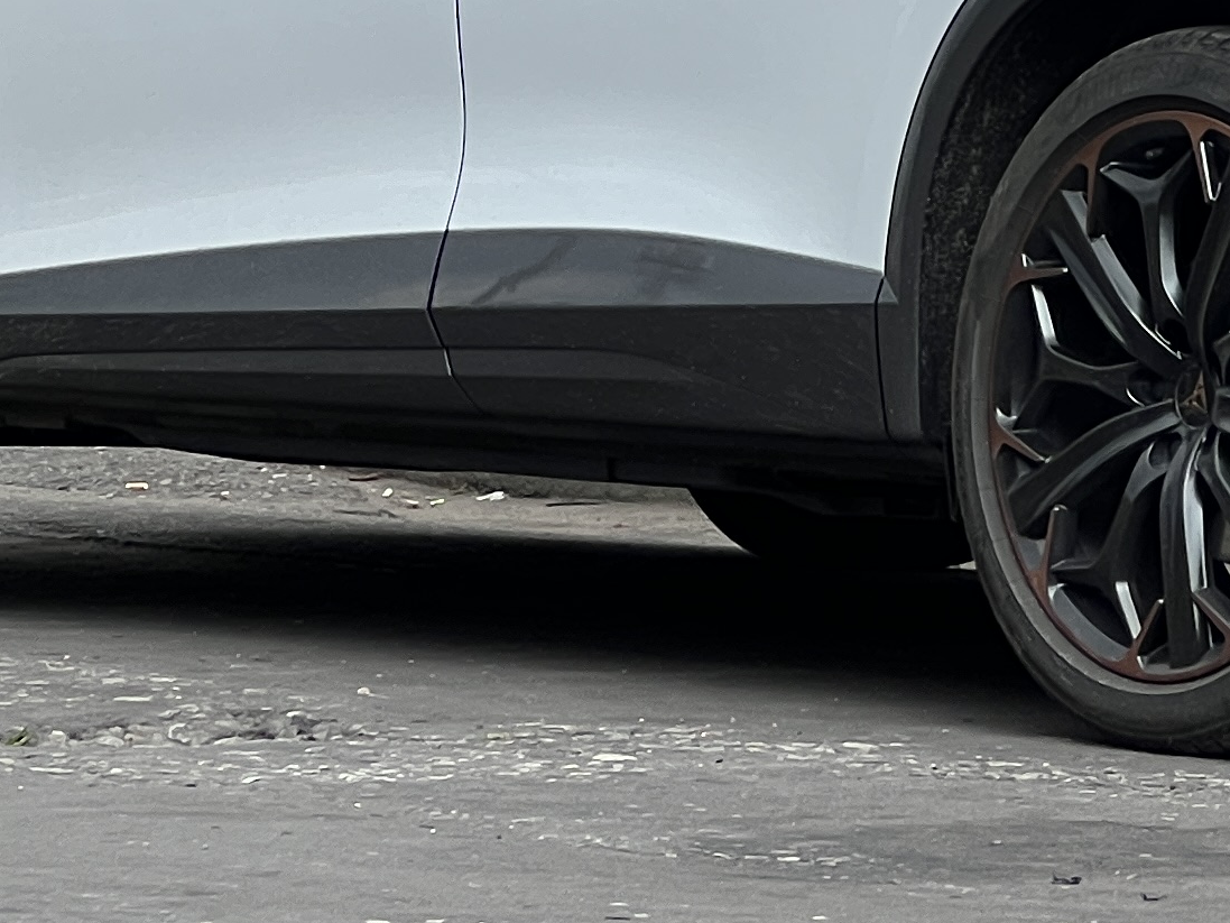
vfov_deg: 5.2
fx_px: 10057
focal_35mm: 283
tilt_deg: +1.4
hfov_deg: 6.9
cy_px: -281
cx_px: 1488
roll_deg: +0.5
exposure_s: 1/325
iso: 32
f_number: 2.8
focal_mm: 9
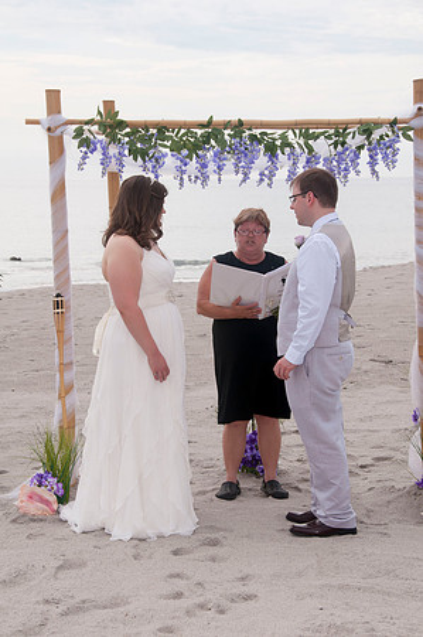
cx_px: 212
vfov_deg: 26.0
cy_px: 318
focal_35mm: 78
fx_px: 1378
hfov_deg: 17.5
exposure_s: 1/250
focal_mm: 52
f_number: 10
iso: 100
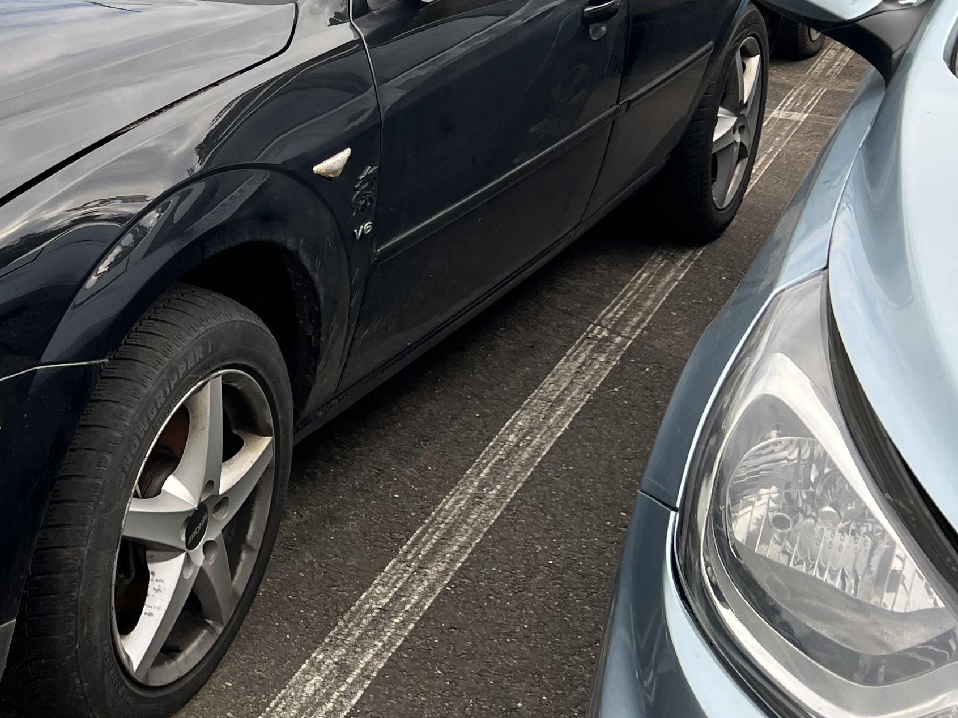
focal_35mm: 62
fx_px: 1716
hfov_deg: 28.2
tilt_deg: -16.7
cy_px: 191
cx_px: -117
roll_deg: +0.5
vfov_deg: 23.4
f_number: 1.5
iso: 50
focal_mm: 5.7
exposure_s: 1/678
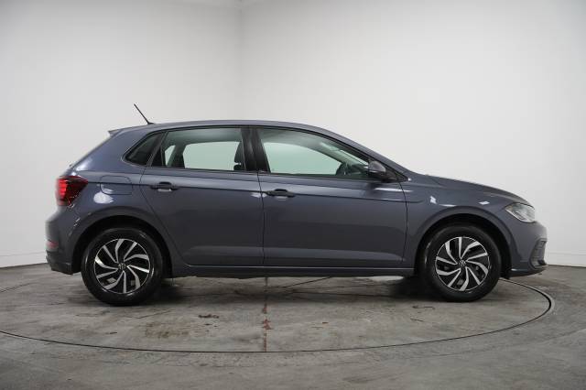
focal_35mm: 45
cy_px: 195
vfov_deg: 30.1
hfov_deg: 44.0
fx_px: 726
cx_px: 293
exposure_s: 1/160
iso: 1600
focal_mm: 44.6
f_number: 4
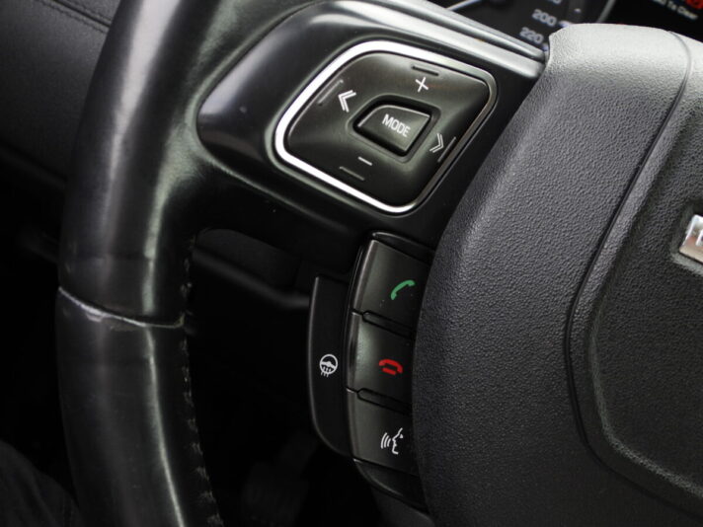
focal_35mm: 41
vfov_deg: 35.1
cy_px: 264
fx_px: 833
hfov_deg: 45.8
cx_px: 352
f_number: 3.2
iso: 100
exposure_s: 1/60
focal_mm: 7.4
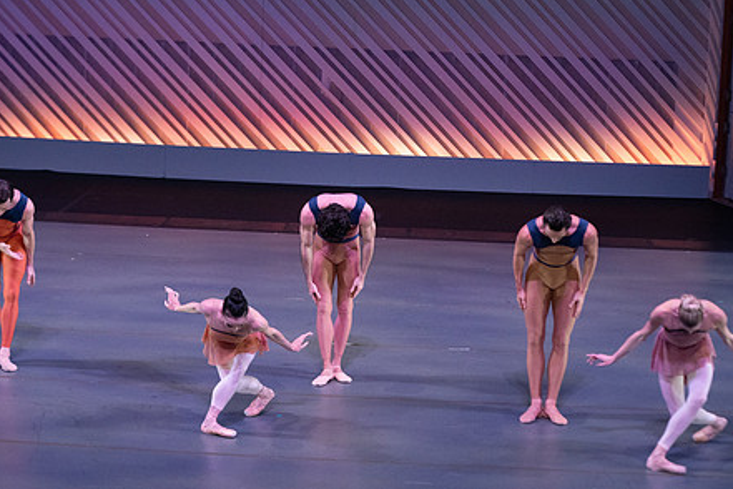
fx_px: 1873
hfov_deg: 22.1
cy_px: 170
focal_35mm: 92
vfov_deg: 14.8
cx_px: 288
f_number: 5.6
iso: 8000
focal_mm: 70
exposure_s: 1/400
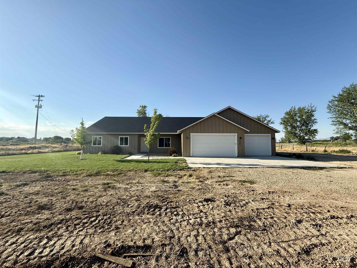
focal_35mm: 14
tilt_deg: +2.7
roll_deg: -1.1
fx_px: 144
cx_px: 178
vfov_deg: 85.7
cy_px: 134
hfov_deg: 102.1
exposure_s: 1/1572
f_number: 2.2
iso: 50
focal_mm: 2.22
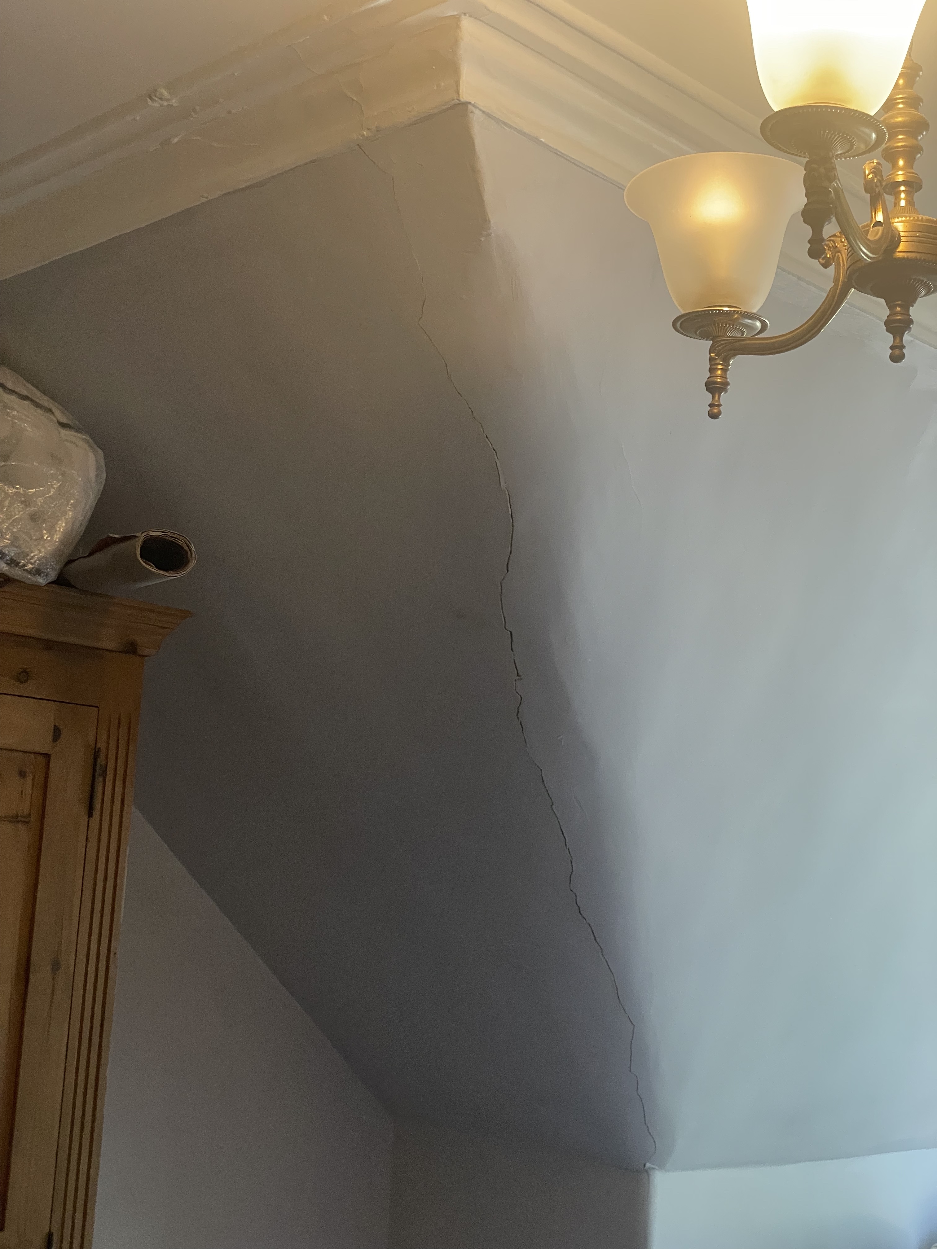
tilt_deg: +9.7
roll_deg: -1.6
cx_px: 468
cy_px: 624
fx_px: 1877
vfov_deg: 36.8
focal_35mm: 52
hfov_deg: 28.0
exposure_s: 1/60
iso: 320
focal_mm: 6
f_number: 2
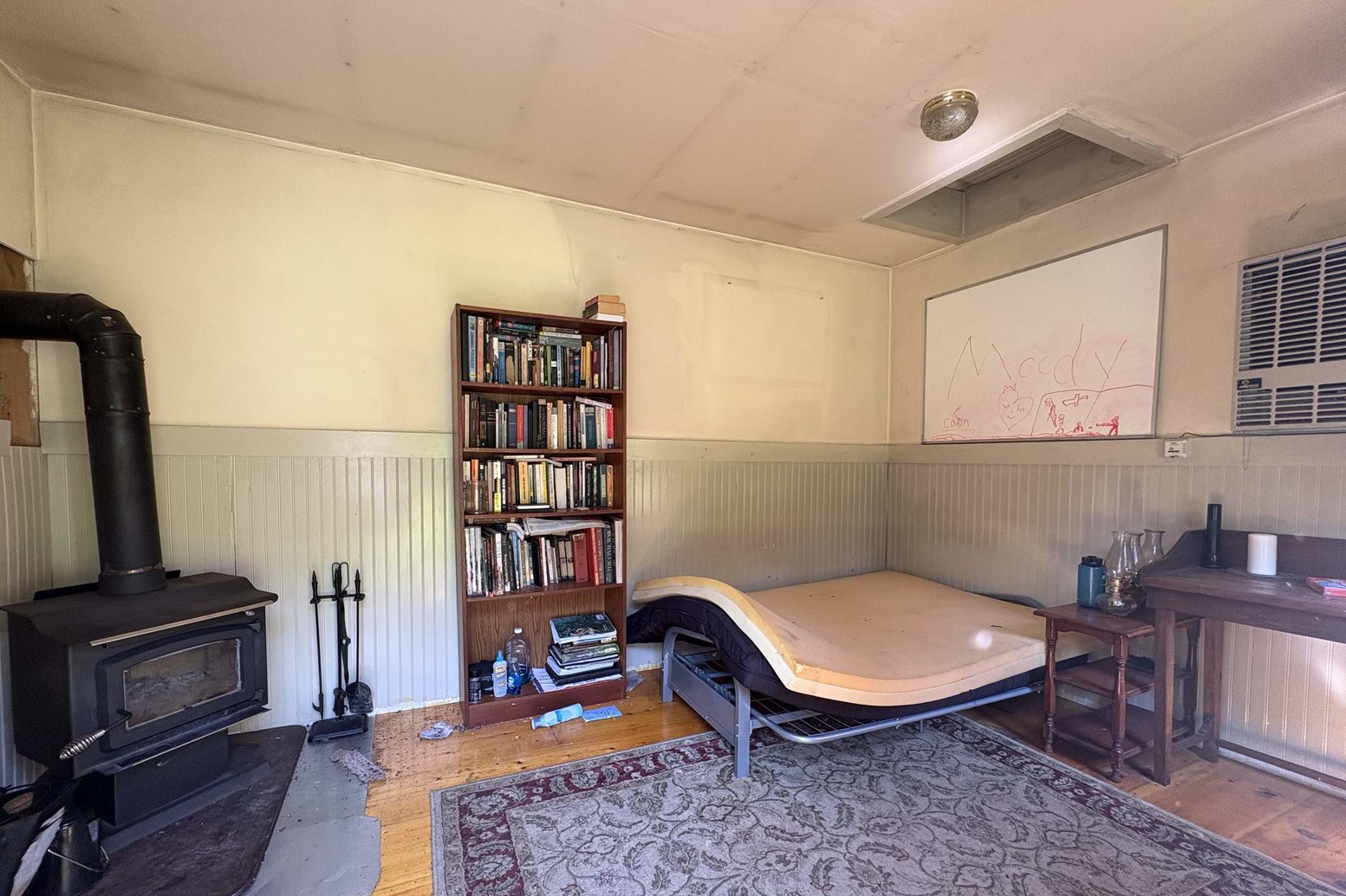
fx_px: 561
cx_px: 655
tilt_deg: -2.4
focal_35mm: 15
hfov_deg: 100.4
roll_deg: +0.2
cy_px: 487
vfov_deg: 77.2
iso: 160
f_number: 2.2
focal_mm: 2.22
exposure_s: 1/99
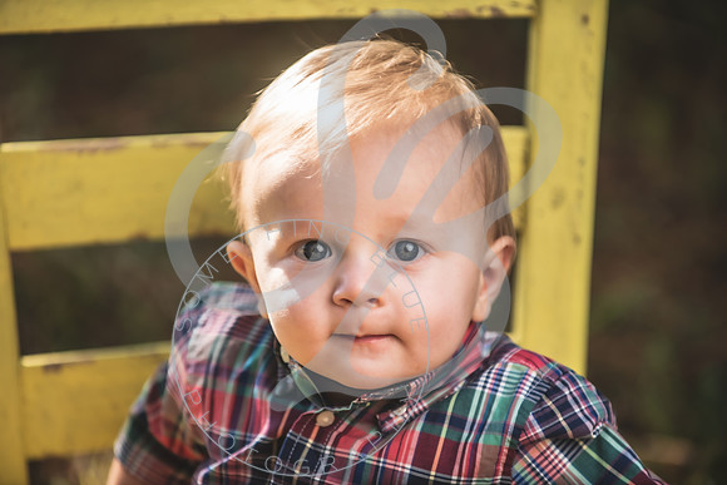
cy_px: 242
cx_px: 364
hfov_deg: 10.3
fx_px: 4040
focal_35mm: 200
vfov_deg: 6.9
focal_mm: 200
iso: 100
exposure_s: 1/250
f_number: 2.8
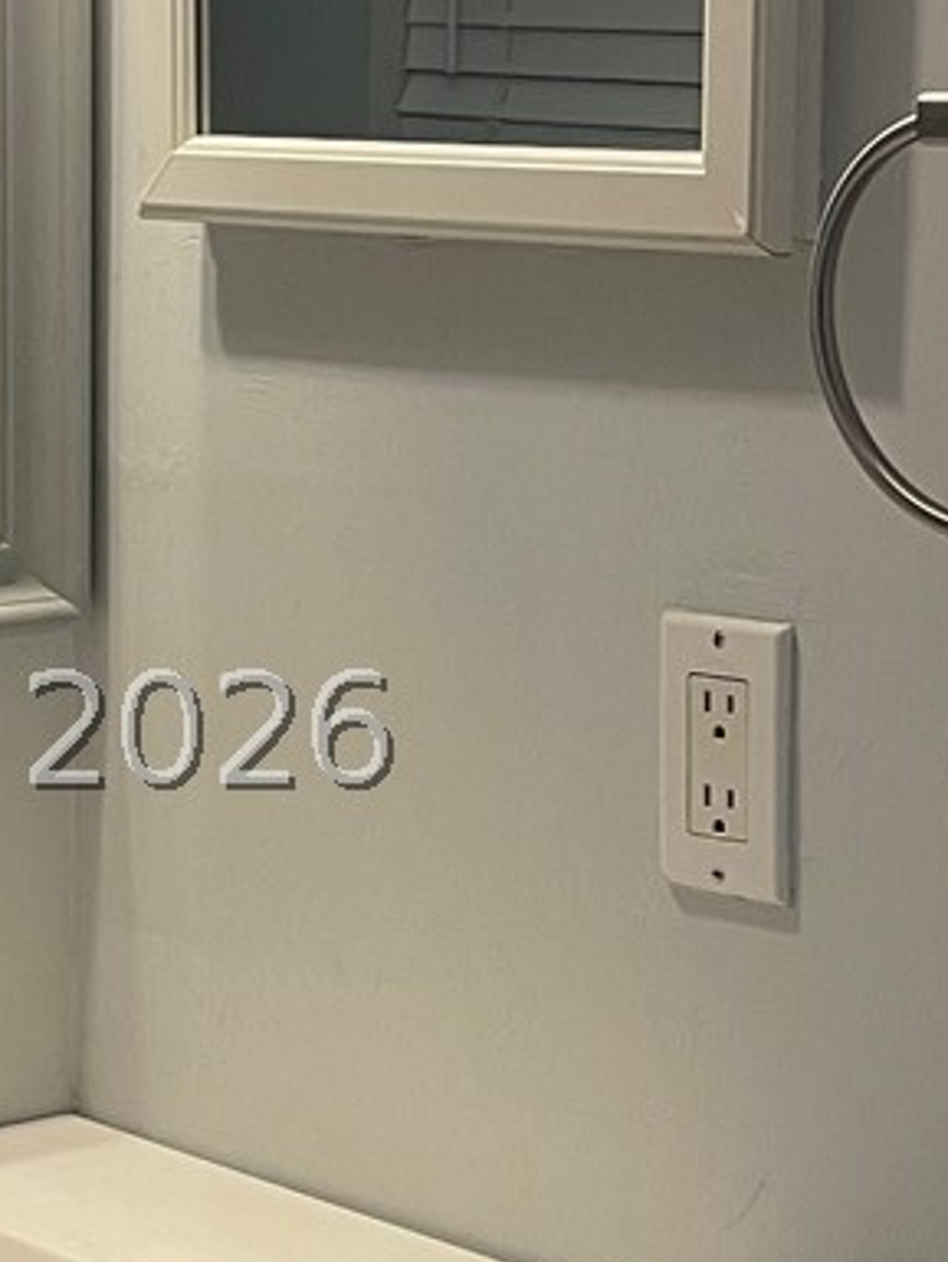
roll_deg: +0.7
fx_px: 3941
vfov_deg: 18.2
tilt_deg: -7.5
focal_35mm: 108
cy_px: 731
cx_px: 200
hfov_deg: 13.7
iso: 100
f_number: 1.6
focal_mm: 4.2
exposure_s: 1/60
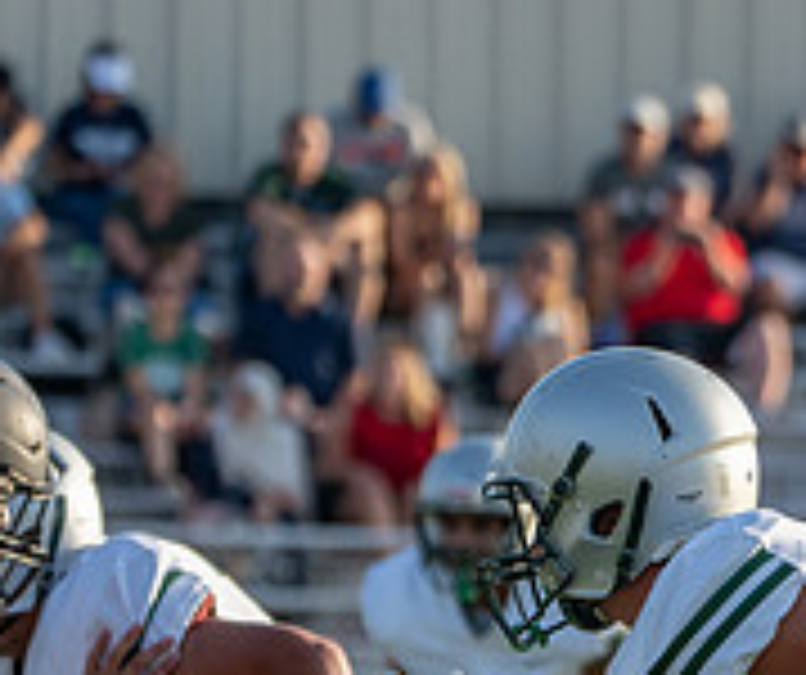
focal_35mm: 741
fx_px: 18008
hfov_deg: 2.6
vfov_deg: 2.1
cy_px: 942
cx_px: 1159
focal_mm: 206
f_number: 5.6
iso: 500
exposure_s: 1/1250
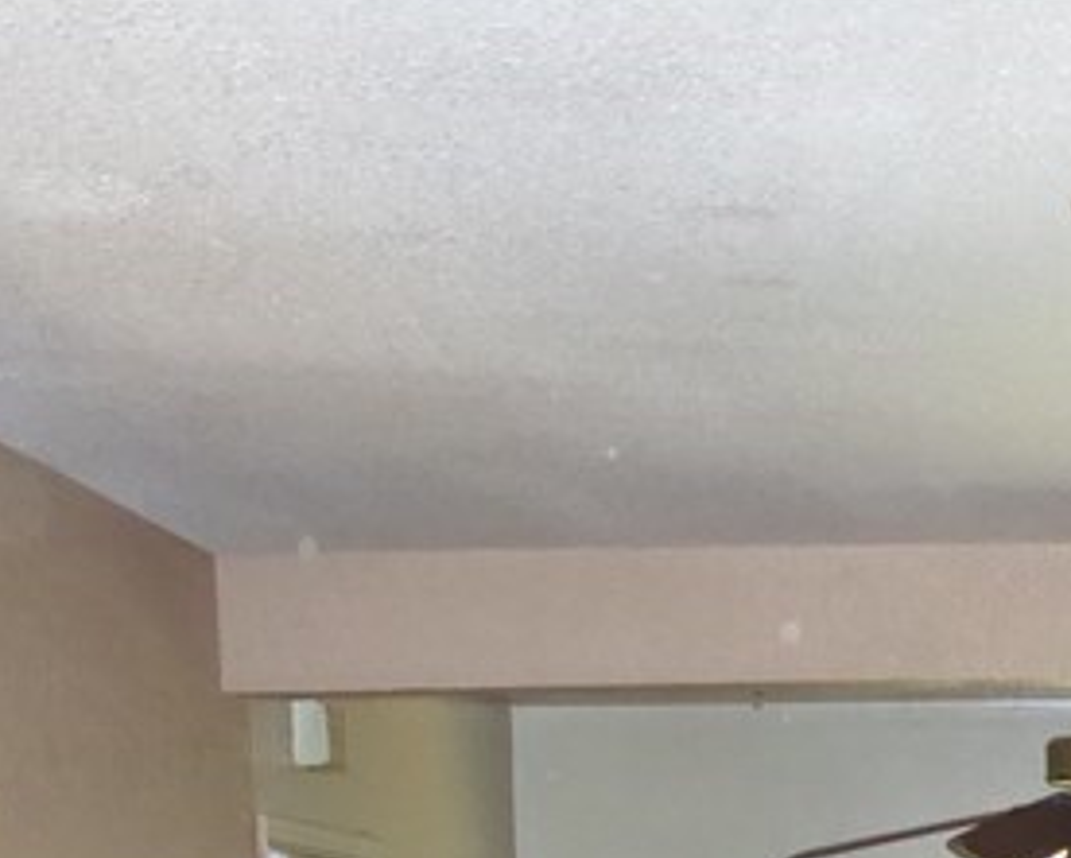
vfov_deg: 13.4
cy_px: 1468
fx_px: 3329
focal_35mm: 105
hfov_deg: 17.7
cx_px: 1168
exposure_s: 1/60
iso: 800
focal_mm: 5
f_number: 3.5
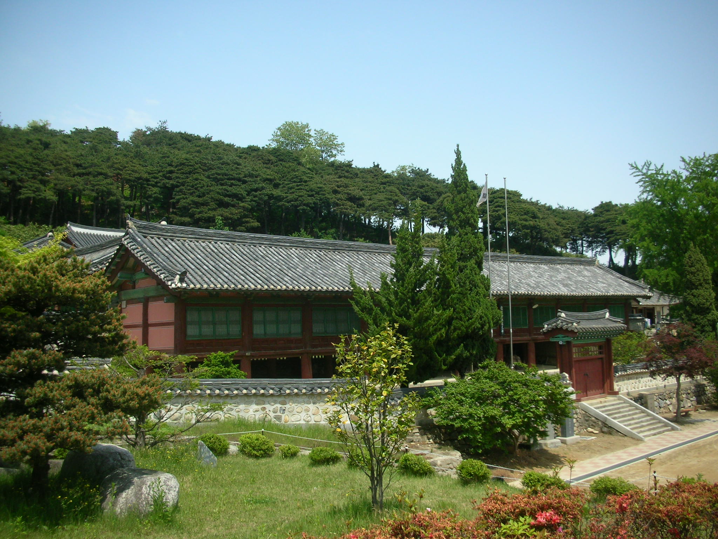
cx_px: 359
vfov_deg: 40.7
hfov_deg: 52.6
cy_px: 270
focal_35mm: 35
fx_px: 726
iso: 50
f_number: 8.5
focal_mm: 5.8
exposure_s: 1/114
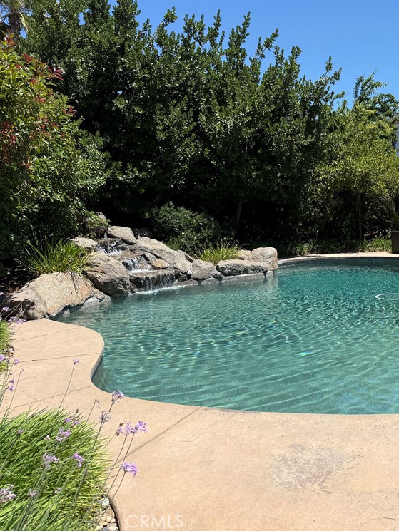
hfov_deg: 40.4
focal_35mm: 33
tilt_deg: -5.8
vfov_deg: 55.3
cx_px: 341
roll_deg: +1.7
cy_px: 258
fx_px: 507
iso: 80
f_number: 1.78
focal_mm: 6.76
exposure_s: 1/3584
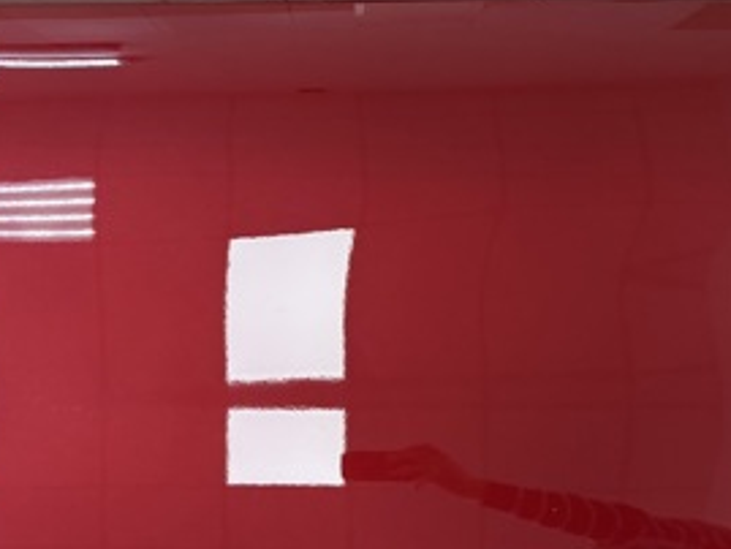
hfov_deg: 33.4
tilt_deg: -71.0
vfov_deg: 25.7
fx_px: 1204
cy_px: 291
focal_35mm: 57
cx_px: 223
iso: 200
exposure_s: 1/100
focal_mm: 6.76
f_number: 1.78
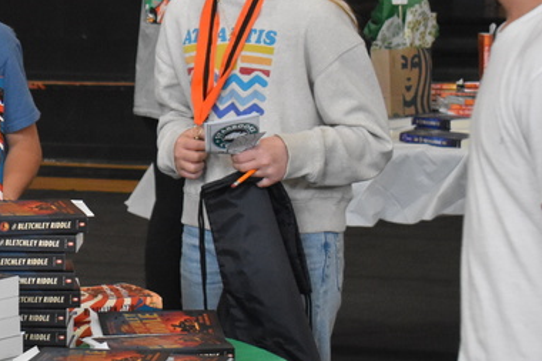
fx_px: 2799
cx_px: -140
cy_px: 162
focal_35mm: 186
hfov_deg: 10.8
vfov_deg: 7.4
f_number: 5.3
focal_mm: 46
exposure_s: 1/200
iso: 3200
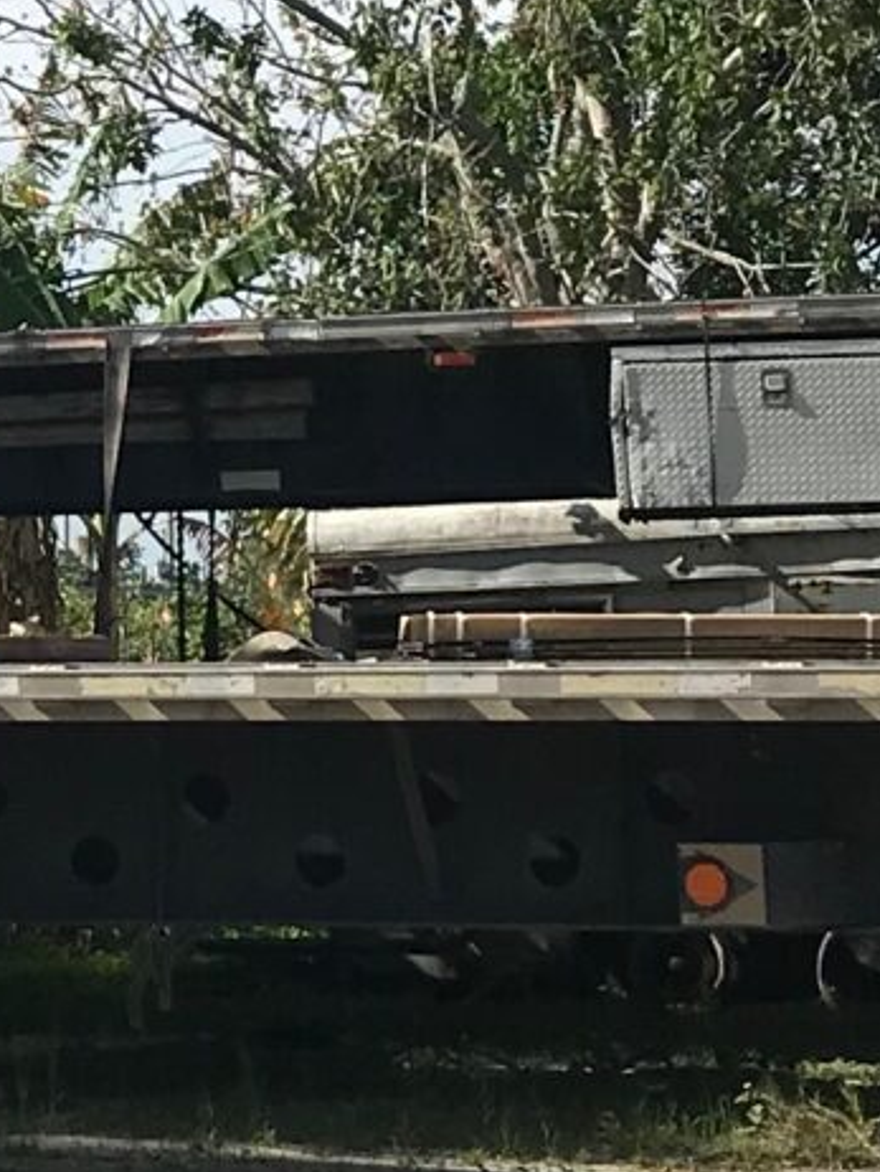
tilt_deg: +6.8
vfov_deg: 12.6
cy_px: 51
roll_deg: -1.3
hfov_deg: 9.4
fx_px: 5249
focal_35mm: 155
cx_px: -358
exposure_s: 1/2907
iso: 20
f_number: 1.8
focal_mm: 3.99
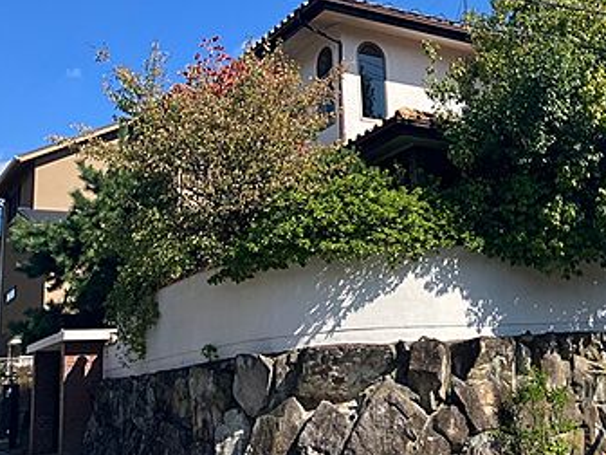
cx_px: 464
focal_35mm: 50
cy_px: 200
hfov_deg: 37.1
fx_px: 875
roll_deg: +4.1
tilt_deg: +14.4
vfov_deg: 29.1
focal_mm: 3.99
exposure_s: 1/1567
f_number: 1.8
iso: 32
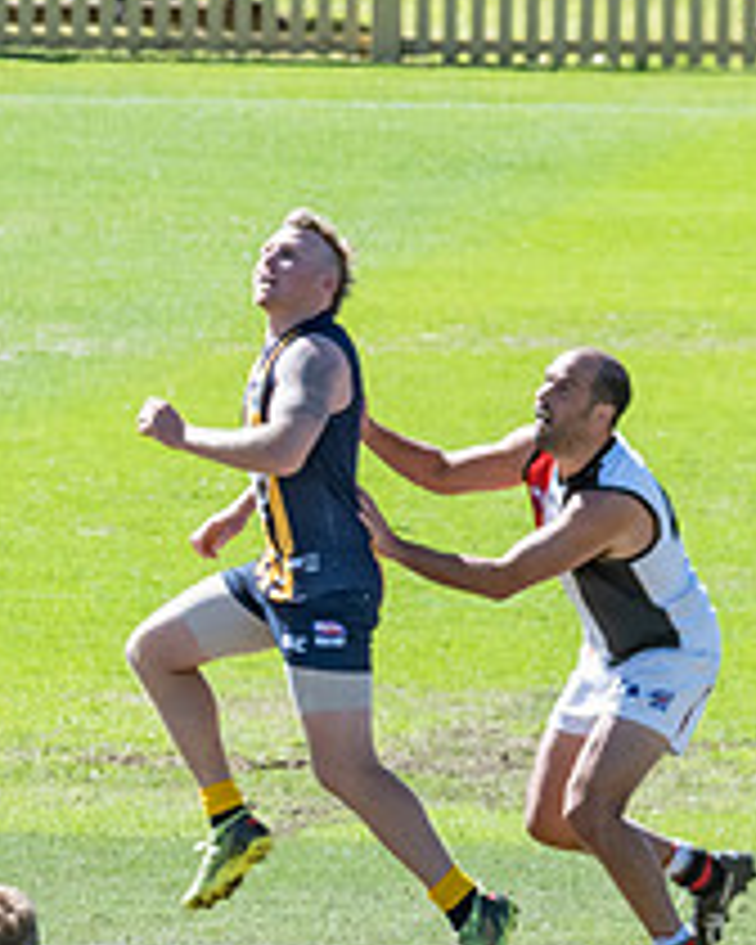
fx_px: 38037
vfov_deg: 1.4
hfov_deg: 1.1
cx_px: -353
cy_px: 400
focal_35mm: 1360
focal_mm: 300
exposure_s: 1/640
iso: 800
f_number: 14
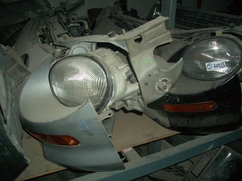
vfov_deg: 40.7
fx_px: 245
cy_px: 90
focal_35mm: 35
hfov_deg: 52.6
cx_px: 121
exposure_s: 1/60
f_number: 2.6
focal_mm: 5.8
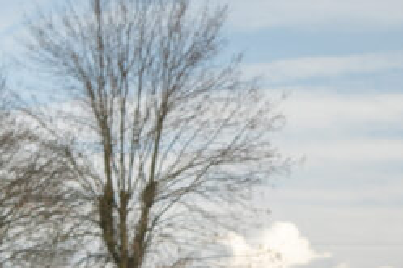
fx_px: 1657
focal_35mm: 148
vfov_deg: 9.2
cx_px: 647
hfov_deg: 13.0
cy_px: 291
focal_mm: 36
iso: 320
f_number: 5.6
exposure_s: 1/500
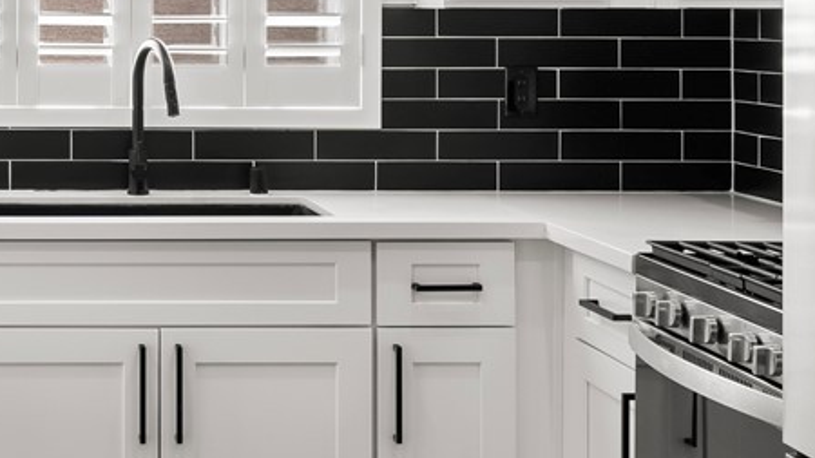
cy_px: 13
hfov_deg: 23.5
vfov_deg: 13.9
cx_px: -43
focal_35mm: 86
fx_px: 1858
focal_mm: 23
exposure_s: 1/30
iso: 400
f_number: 8
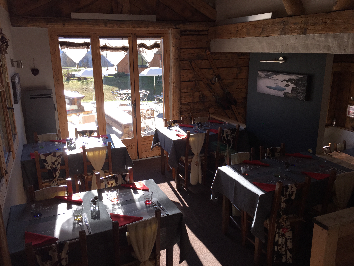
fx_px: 297
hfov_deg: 61.7
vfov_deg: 48.2
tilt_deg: -15.8
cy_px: 133
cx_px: 177
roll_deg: +0.6
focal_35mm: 29
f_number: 2.2
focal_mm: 4.15
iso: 32
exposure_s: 1/350
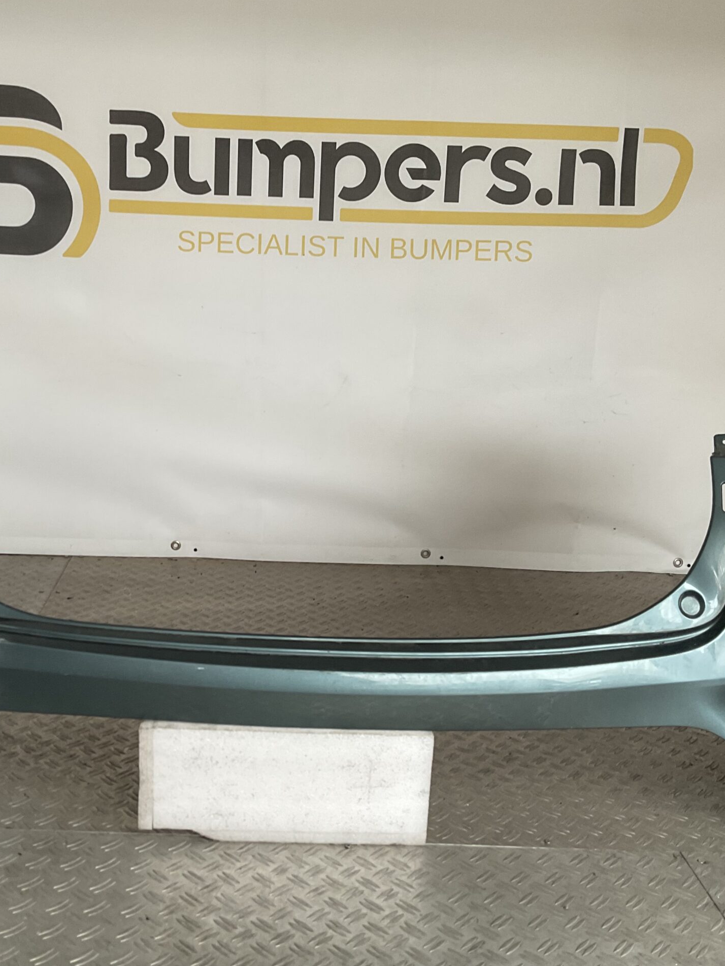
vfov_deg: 47.9
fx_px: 1089
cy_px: 481
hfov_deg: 36.6
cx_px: 277
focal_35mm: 39
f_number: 1.8
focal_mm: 3
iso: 50
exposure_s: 1/50
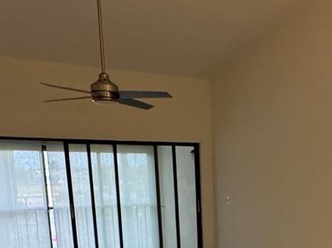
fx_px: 489
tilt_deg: -9.0
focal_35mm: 51
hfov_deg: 35.5
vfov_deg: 26.4
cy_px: 268
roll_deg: -0.7
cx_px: 293
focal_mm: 2.22
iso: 320
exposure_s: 1/120
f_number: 2.2
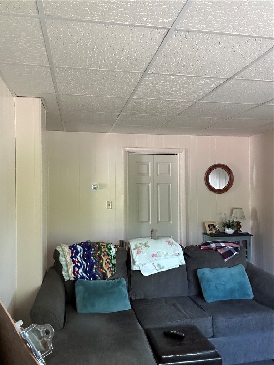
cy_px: 182
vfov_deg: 60.0
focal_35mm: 30
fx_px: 317
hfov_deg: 46.8
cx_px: 137
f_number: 1.9
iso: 320
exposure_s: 1/52
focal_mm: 2.69
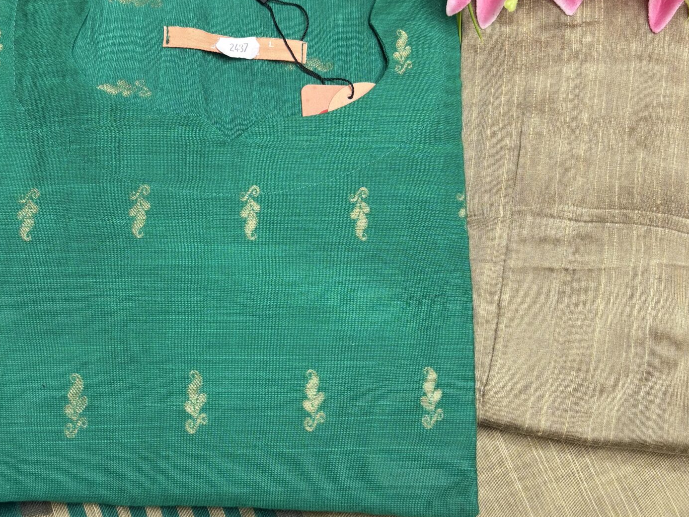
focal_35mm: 48
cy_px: 338
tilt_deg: -70.4
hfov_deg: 39.4
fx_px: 955
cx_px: 255
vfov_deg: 30.1
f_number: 1.6
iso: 80
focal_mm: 5.96
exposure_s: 1/100
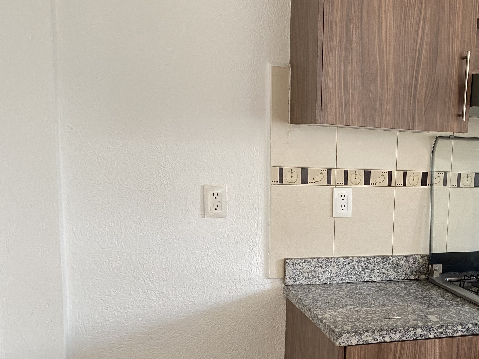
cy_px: 250
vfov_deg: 32.5
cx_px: 396
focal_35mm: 44
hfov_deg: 40.8
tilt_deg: -9.7
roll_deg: -3.6
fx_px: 609
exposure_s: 1/60
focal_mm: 4.25
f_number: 1.8
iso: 160
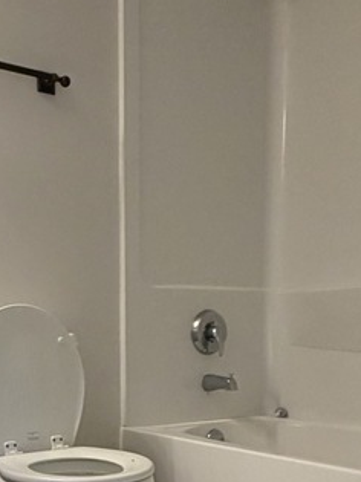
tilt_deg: -7.9
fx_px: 668
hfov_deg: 29.8
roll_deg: -0.1
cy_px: 435
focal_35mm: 48
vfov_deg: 37.1
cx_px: 90
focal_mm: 2.22
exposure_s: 1/120
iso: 250
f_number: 2.2
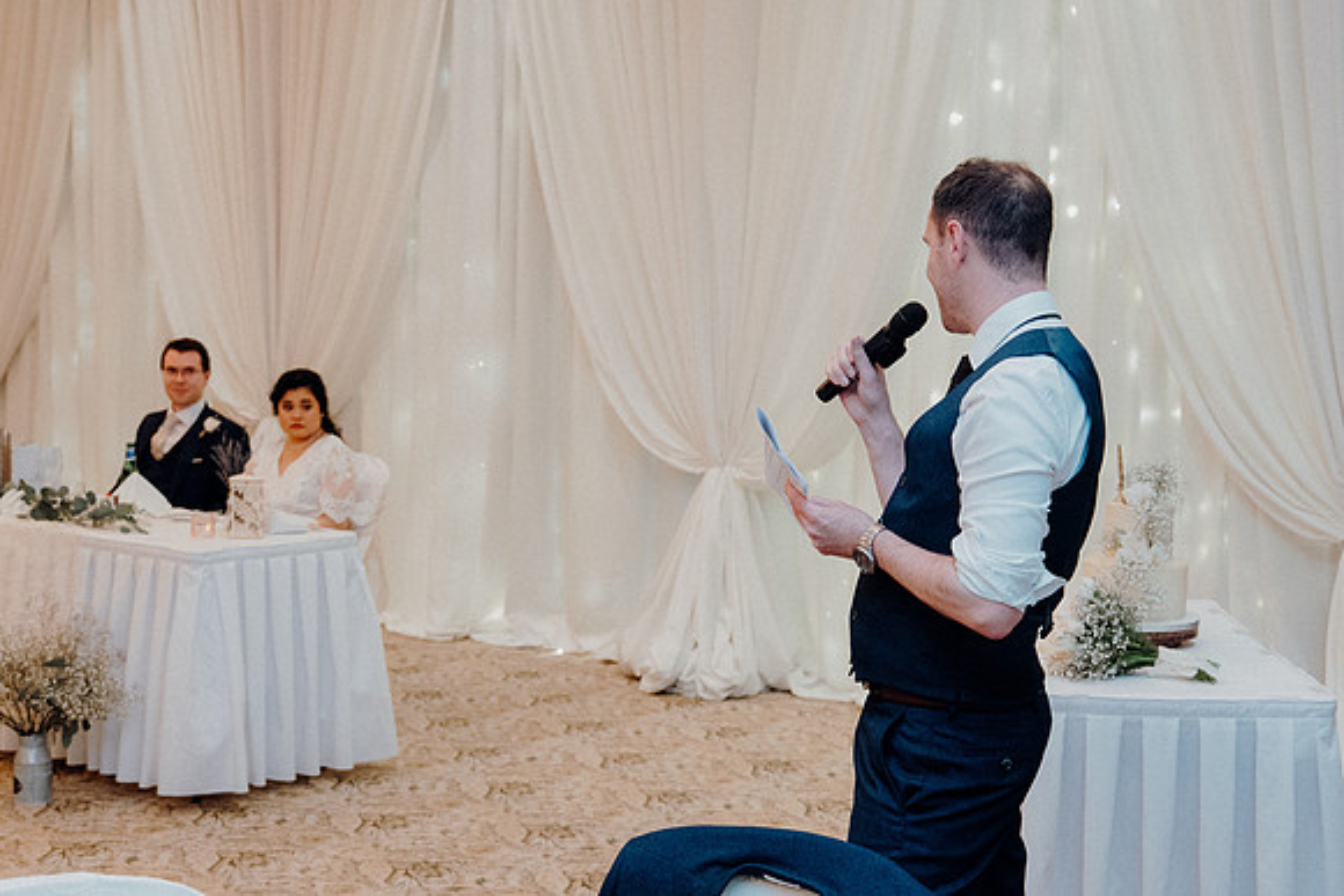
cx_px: 672
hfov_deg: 34.5
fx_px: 2166
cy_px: 448
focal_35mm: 58
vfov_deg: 23.4
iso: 2500
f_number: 3.5
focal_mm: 39
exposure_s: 1/160
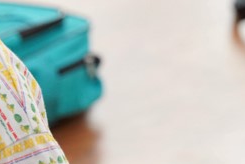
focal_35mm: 517
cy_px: 60
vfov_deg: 2.7
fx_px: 3523
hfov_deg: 4.0
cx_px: -125
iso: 1250
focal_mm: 141
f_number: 4
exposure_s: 1/160
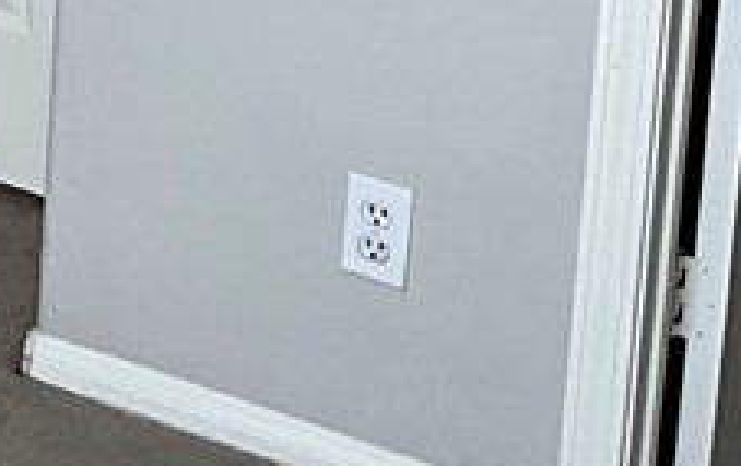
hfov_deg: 12.7
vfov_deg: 8.6
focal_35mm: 139
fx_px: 2811
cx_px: -833
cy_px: -692
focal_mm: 3
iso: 25
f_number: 1.8
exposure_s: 1/122
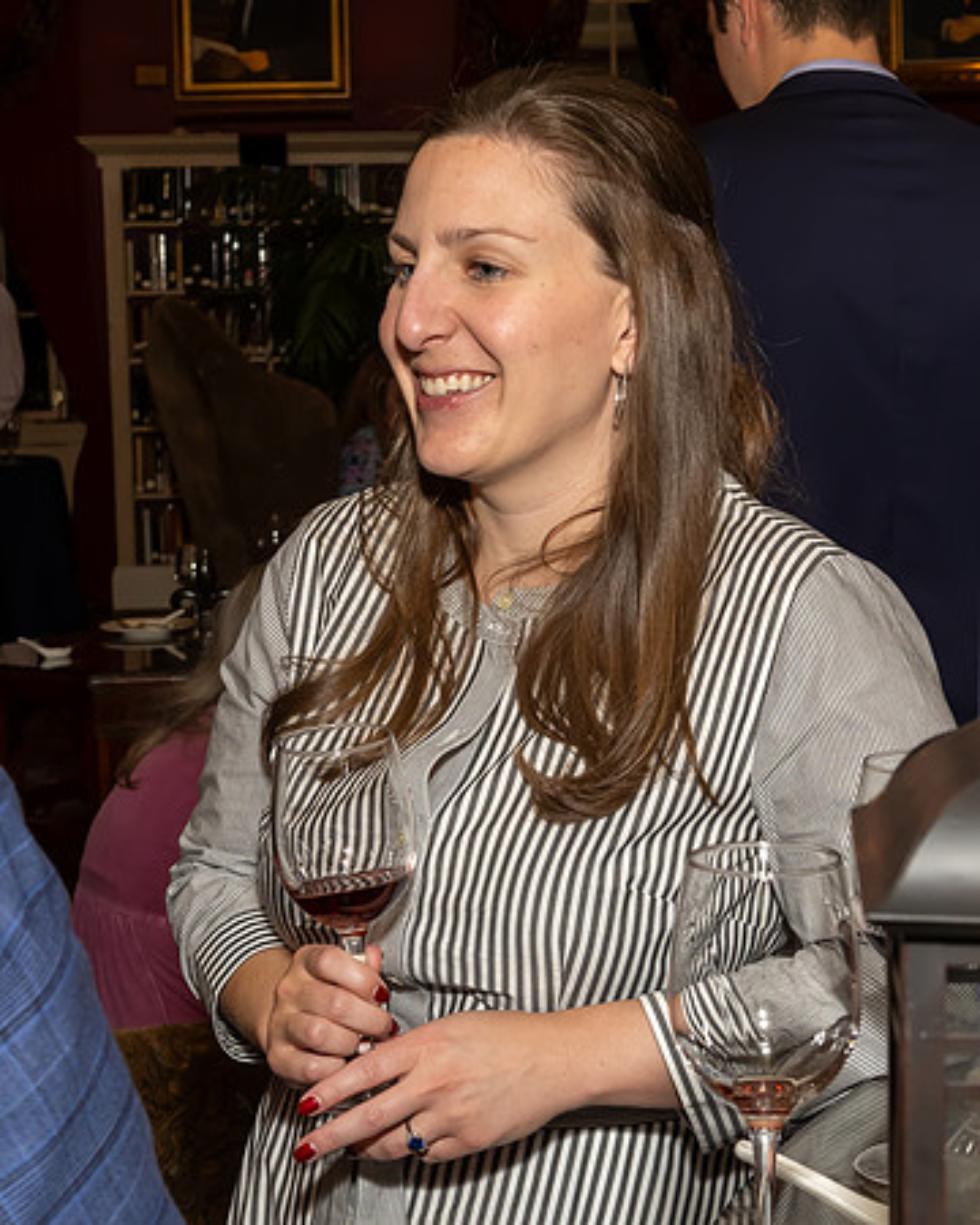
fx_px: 2824
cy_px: 665
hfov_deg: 19.7
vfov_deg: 24.5
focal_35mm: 78
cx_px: 540
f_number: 7.1
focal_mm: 31
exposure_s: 1/250
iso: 500
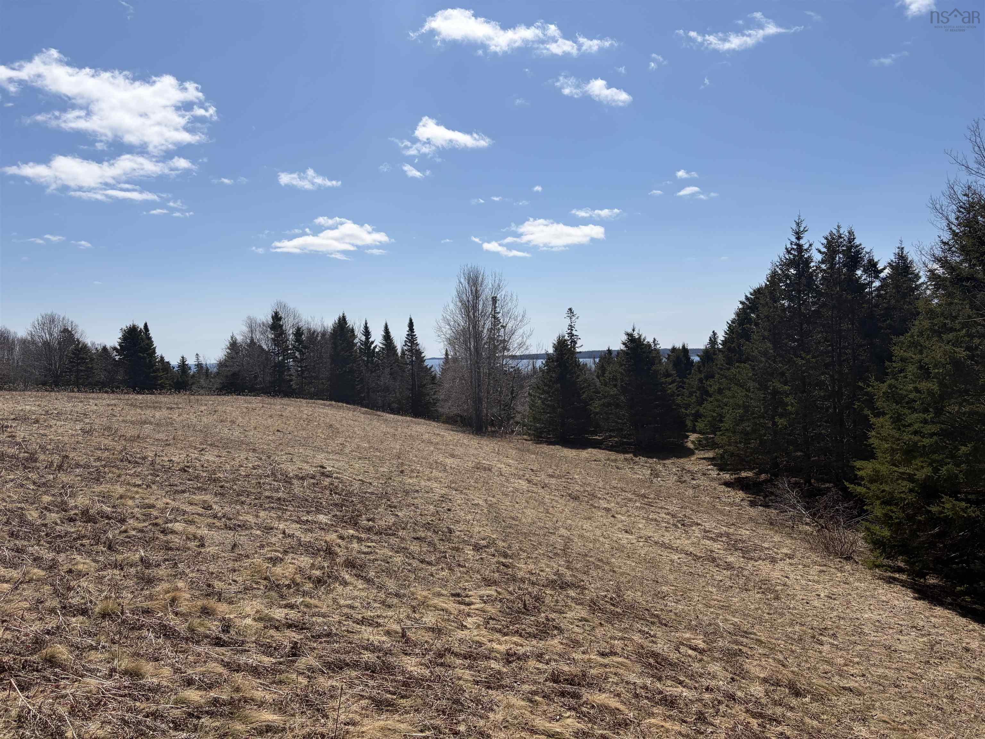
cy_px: 370
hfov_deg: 67.3
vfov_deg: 53.1
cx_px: 492
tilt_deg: -1.2
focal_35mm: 26
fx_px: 740
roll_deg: +2.0
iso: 50
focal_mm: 5.96
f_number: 1.6
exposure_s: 1/6993
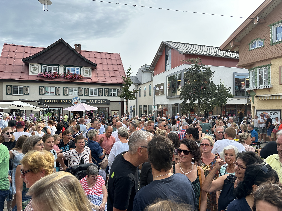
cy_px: 106
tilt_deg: +2.1
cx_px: 141
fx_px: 196
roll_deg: +0.9
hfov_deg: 71.6
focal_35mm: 24
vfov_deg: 56.8
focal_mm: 6.86
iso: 80
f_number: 1.78
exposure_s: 1/1812
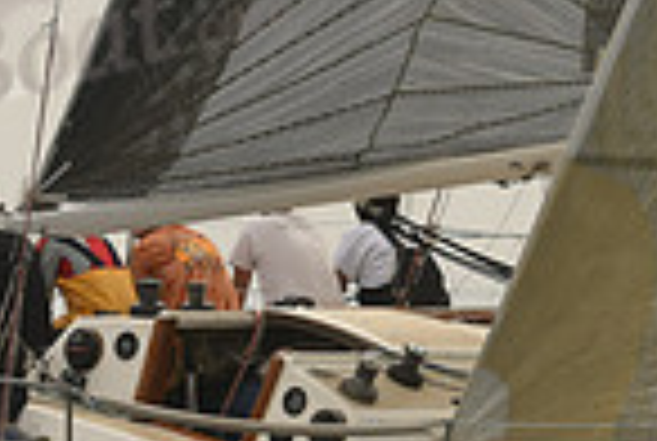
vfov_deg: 1.7
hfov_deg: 2.6
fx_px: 14502
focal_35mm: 793
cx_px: 531
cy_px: 245
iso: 250
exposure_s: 1/1000
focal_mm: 200
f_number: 6.3
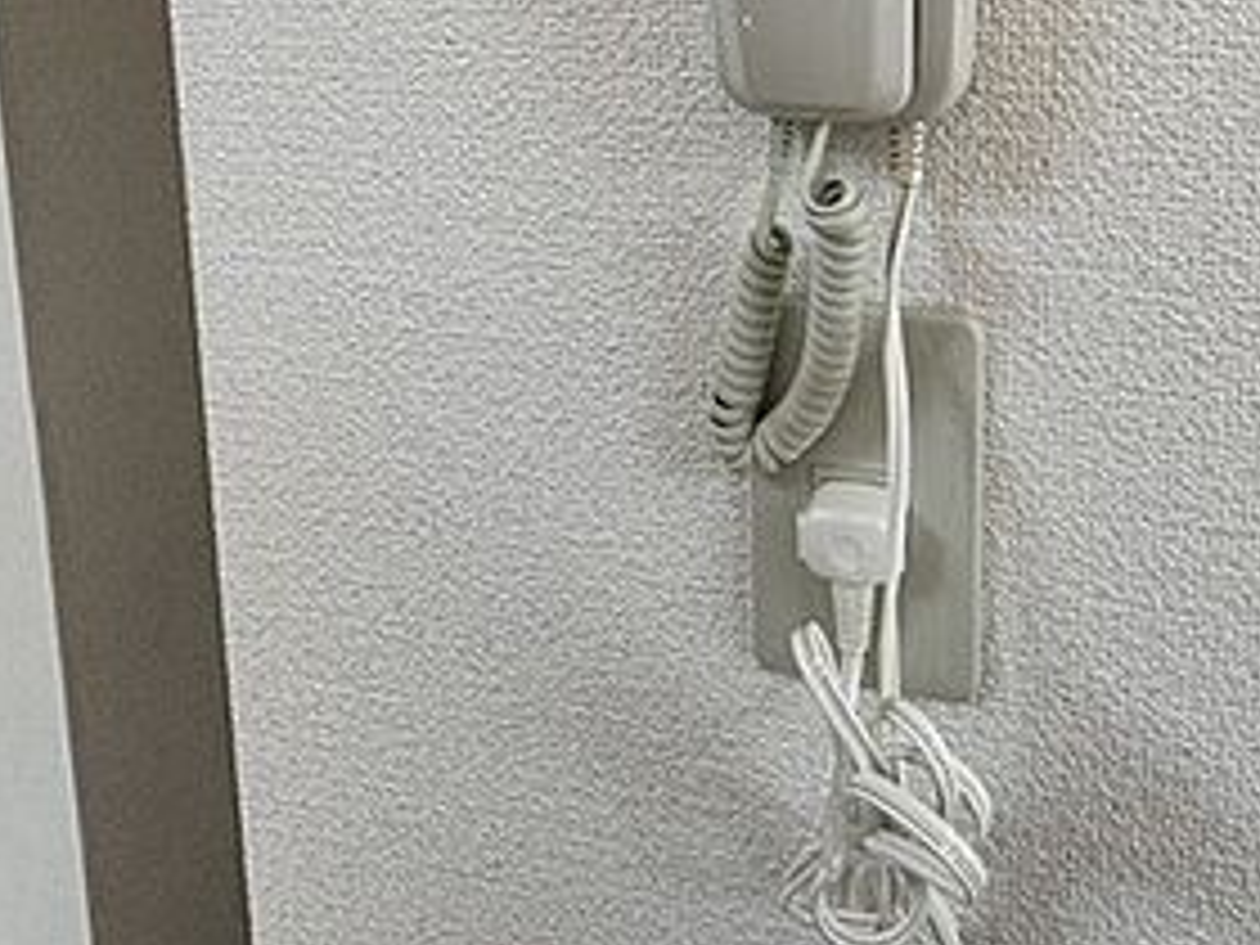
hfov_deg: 57.8
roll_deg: -0.5
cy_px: 36
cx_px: 896
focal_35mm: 30
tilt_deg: -7.9
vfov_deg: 41.7
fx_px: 1092
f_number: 2.2
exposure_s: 1/100
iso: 64
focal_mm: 2.22
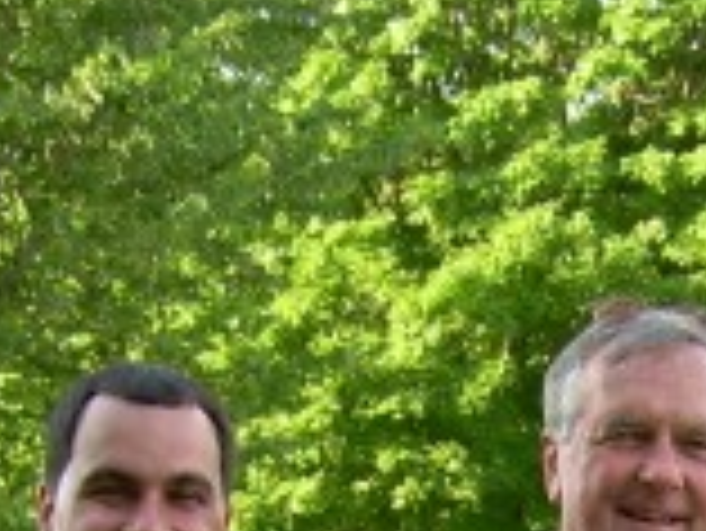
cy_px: 1062
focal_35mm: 155
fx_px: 3164
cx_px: 805
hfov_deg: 12.5
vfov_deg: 9.0
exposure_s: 1/105
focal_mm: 6.3
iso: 50
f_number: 2.8
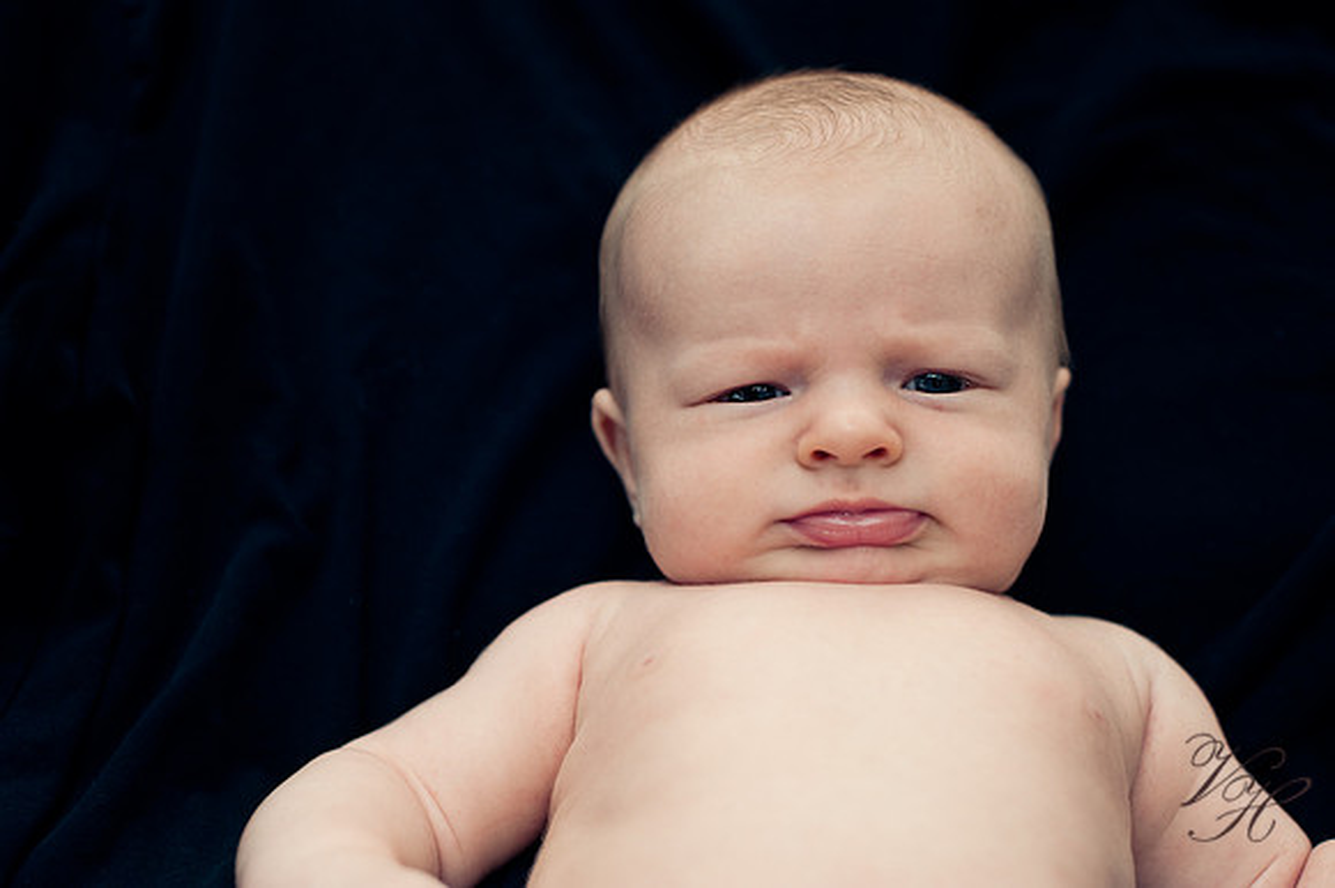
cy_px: 444
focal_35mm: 50
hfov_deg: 39.6
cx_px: 668
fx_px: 1853
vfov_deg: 27.0
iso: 200
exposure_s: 1/400
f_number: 3.5
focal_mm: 50
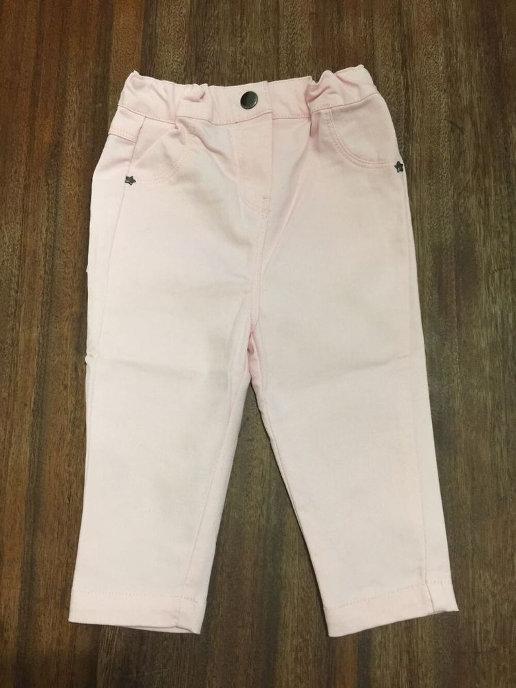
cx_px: 258
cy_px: 344
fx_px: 576
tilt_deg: -78.2
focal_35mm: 29
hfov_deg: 48.2
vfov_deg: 61.7
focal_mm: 4.15
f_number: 2.2
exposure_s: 1/17
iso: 125
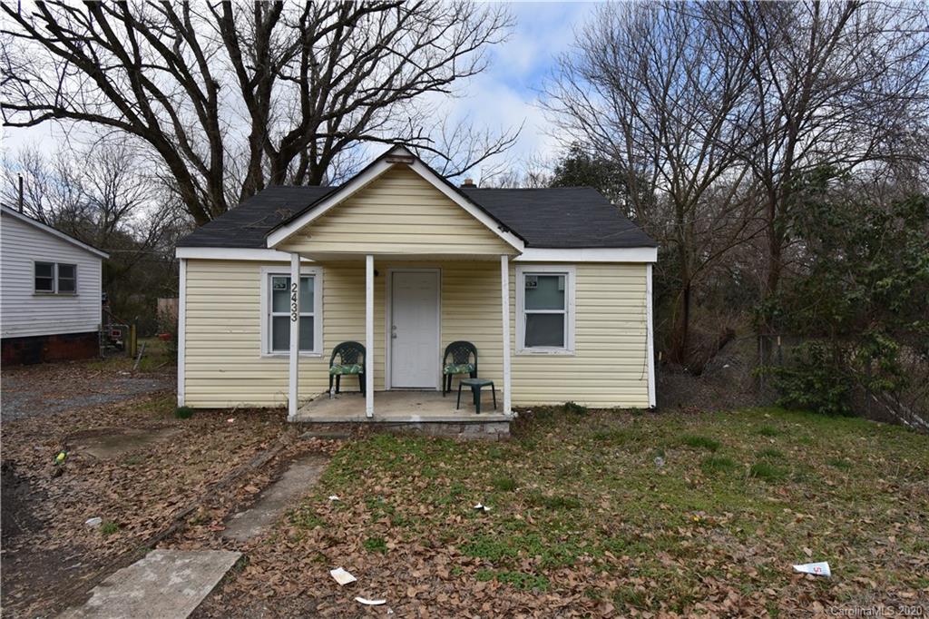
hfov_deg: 92.5
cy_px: 310
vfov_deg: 69.6
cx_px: 464
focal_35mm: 17
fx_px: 445
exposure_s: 1/500
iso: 280
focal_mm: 11.5
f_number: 8
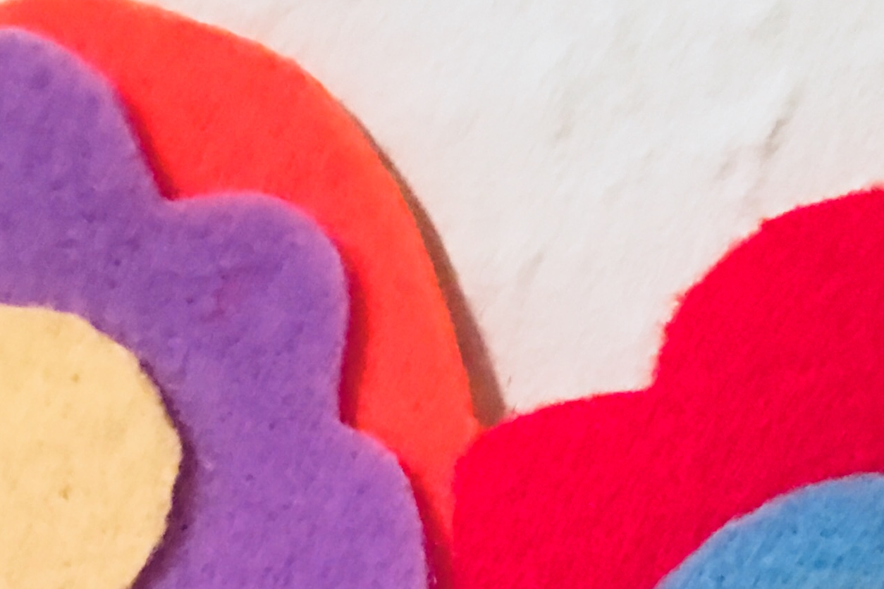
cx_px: 335
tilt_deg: -12.1
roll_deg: +3.2
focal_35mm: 97
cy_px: 901
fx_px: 2382
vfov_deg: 13.3
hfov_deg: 21.0
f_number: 2.2
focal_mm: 4.15
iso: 125
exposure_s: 1/8
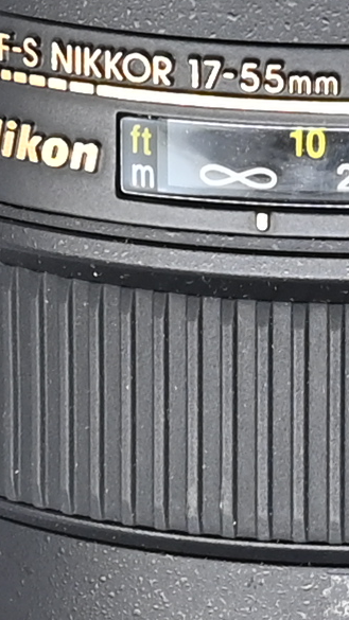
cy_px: 315
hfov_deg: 2.3
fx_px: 8819
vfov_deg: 4.0
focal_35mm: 536
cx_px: 312
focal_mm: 51
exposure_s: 1/125
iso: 500
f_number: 9
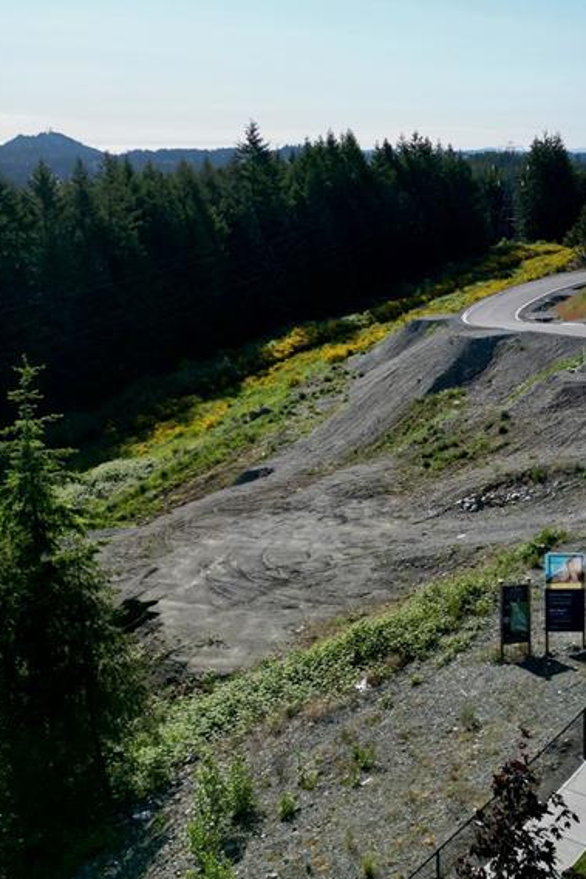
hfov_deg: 28.9
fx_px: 1098
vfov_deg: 43.2
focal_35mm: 45
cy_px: 320
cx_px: 509
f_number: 1.7
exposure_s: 1/5000
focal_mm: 6.72
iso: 110
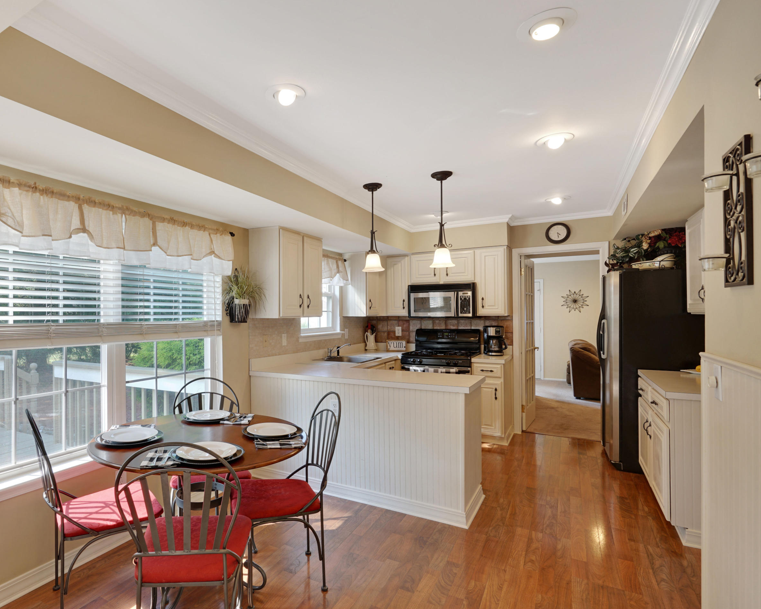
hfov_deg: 81.8
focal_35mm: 19
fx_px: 428
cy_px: 316
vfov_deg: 70.8
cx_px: 287
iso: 200
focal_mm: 16
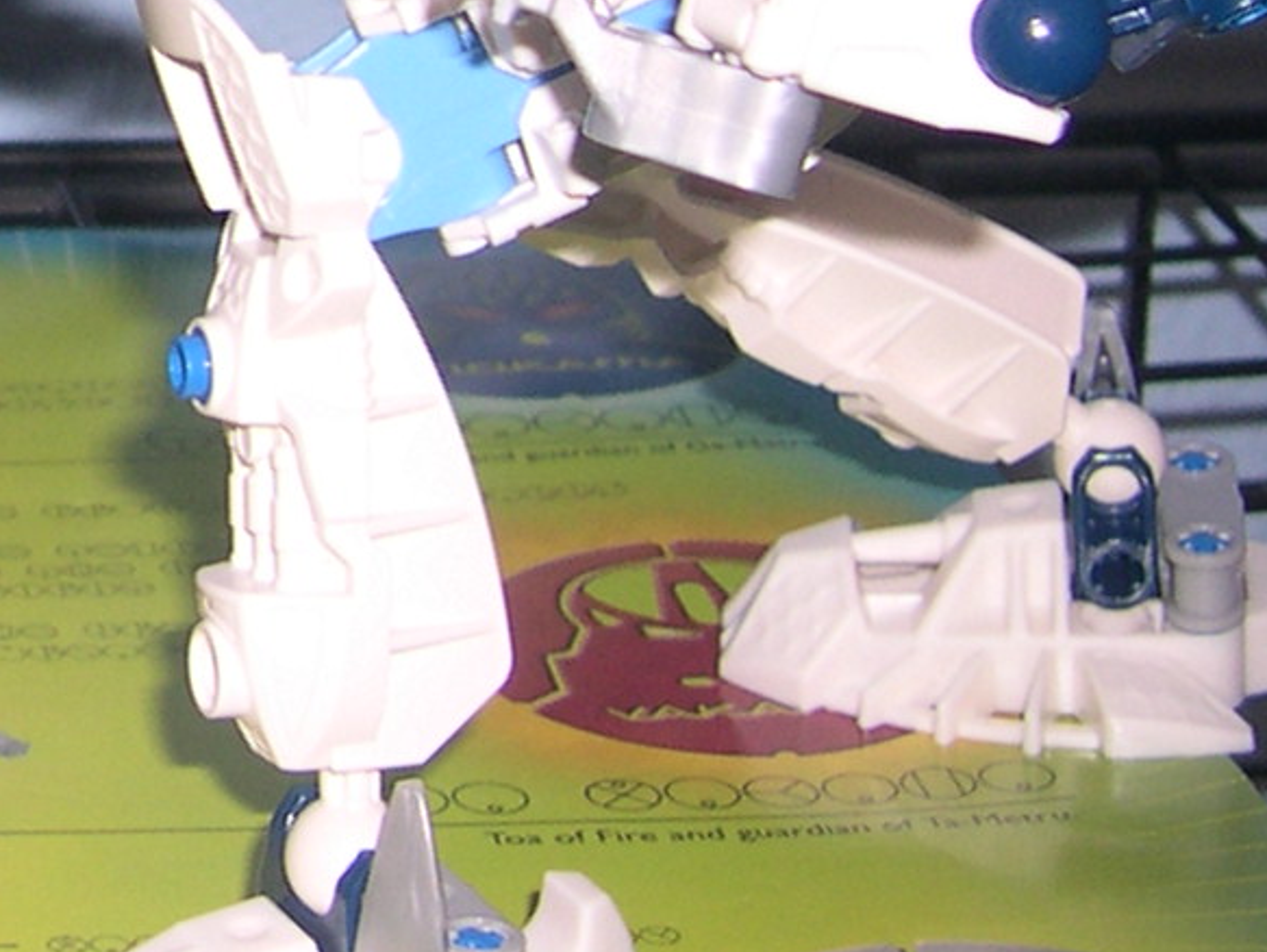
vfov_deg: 9.8
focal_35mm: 148
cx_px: -802
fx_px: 5420
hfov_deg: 12.5
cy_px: -426
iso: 100
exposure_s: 1/60
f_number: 2.8
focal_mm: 8
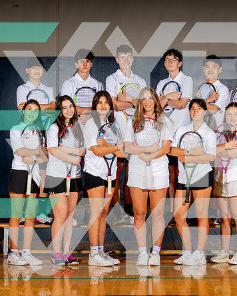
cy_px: 143
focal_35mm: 131
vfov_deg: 14.7
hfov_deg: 11.8
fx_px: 1149
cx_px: 143
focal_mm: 80
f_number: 7.1
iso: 400
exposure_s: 1/250
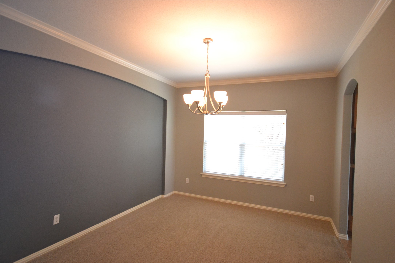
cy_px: 132
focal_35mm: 20
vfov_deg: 63.2
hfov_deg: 85.4
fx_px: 214
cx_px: 198
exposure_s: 1/60
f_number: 4.5
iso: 2000
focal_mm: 13
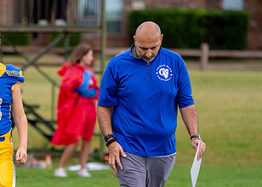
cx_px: 0
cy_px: 132
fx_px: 2307
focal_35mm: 310
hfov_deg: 6.5
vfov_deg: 4.6
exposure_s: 1/1250
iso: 500
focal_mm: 150
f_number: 2.8
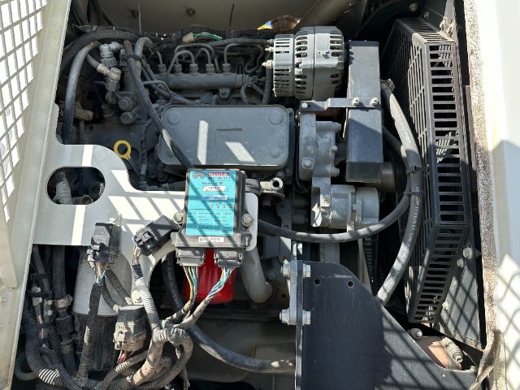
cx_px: 260
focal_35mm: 24
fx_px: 361
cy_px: 195
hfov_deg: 71.6
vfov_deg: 56.8
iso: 80
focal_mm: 6.86
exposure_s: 1/1107
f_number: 1.78
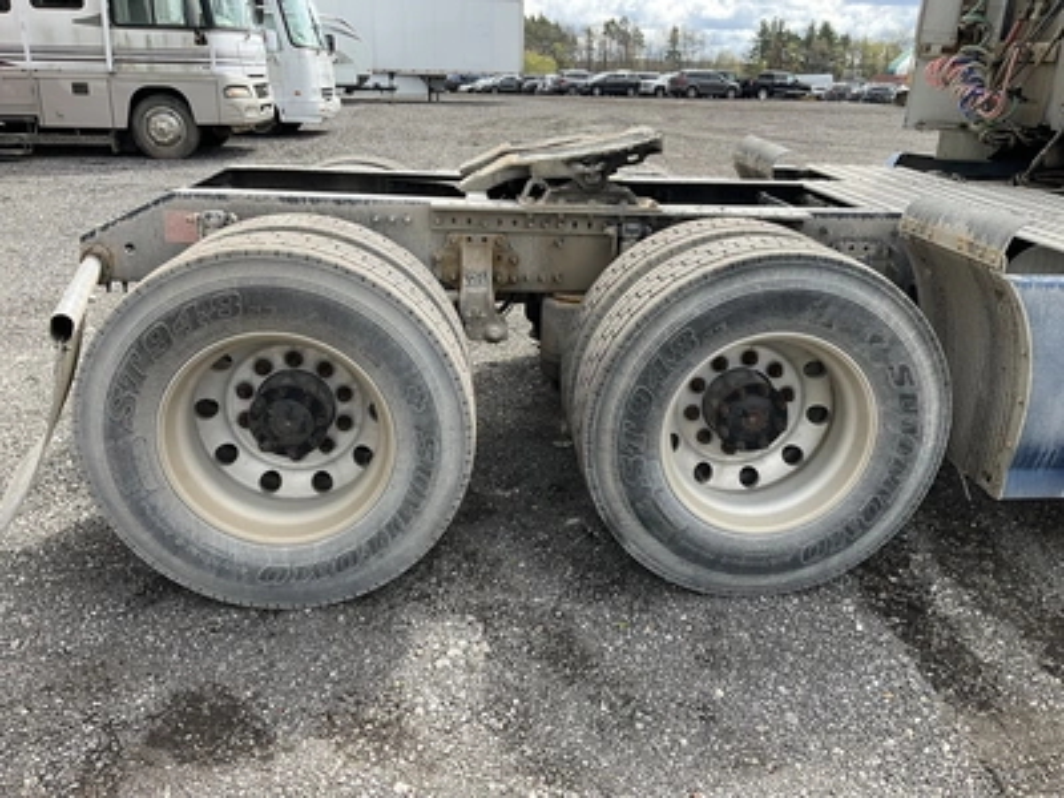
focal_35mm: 29
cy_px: 399
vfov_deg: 48.2
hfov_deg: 61.7
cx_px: 532
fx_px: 891
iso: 25
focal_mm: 3
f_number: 1.8
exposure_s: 1/613
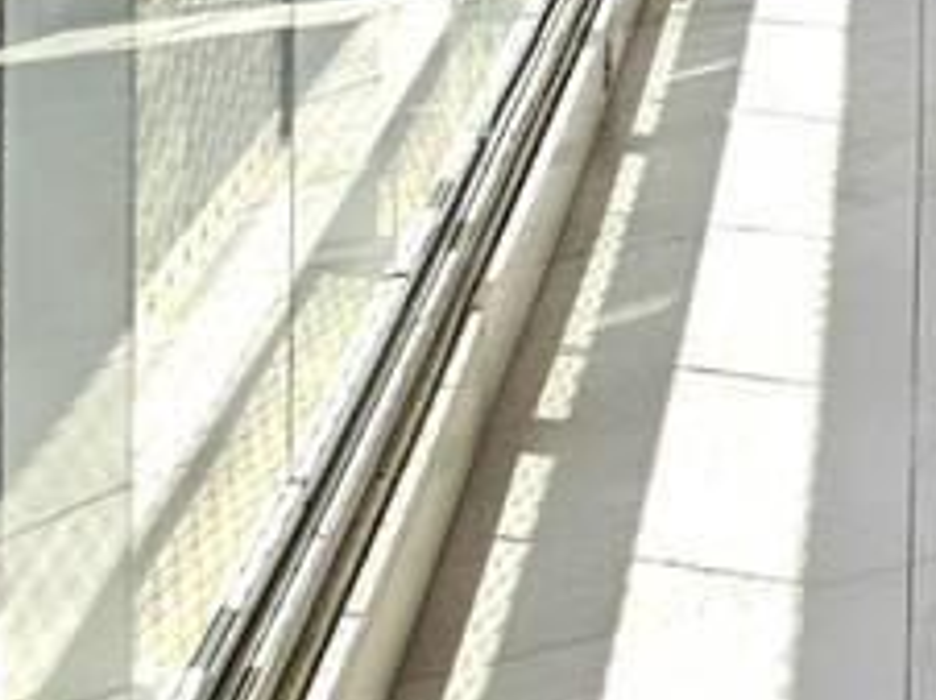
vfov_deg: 14.4
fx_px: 2242
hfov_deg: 12.3
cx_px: 2659
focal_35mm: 83
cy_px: -741
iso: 50
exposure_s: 1/476
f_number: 2.2
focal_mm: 2.2
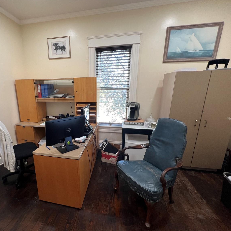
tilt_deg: -12.6
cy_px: 118
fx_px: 121
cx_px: 85
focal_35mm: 16
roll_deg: +1.1
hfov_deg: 85.5
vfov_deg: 87.4
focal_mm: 1.57
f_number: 1.8
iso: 125
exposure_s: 1/60
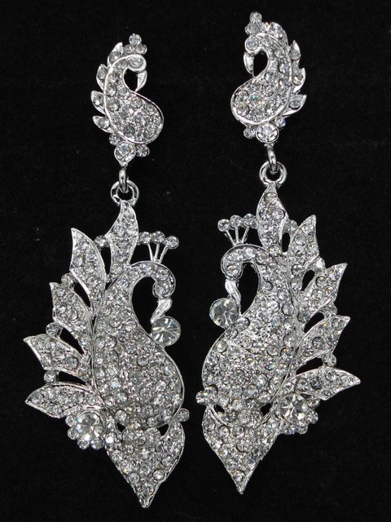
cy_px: 261
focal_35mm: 37
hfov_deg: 38.7
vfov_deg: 50.1
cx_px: 196
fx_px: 557
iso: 80
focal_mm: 6.7
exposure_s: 1/60
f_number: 3.2
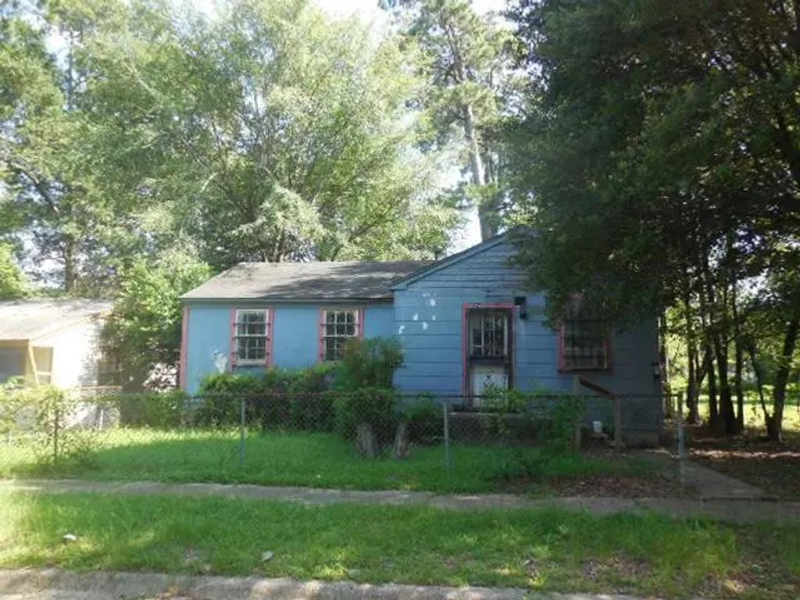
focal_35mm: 25
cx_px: 400
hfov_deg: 69.4
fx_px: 578
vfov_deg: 54.9
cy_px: 300
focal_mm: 4.5
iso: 125
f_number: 3.1
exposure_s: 1/200
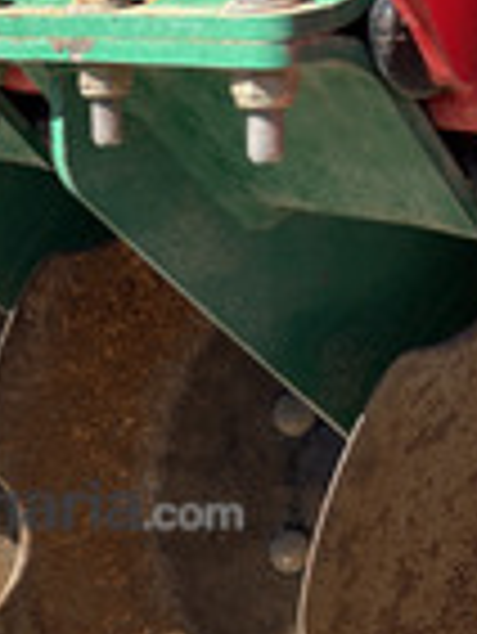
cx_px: -92
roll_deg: +0.0
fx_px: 1394
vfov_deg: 25.2
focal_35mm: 76
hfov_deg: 18.4
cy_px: 504
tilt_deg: -19.0
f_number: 1.6
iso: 50
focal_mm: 5.96
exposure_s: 1/3125
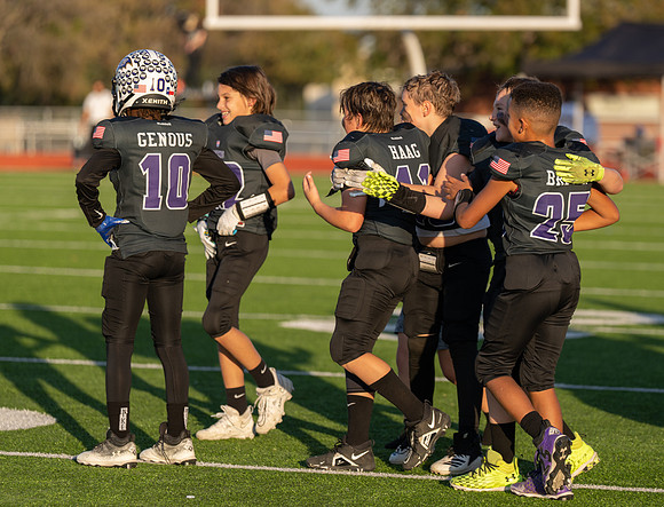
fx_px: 3711
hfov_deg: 10.2
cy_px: 223
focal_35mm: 192
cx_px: 384
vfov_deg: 7.8
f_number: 2.8
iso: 100
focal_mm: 148
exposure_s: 1/800
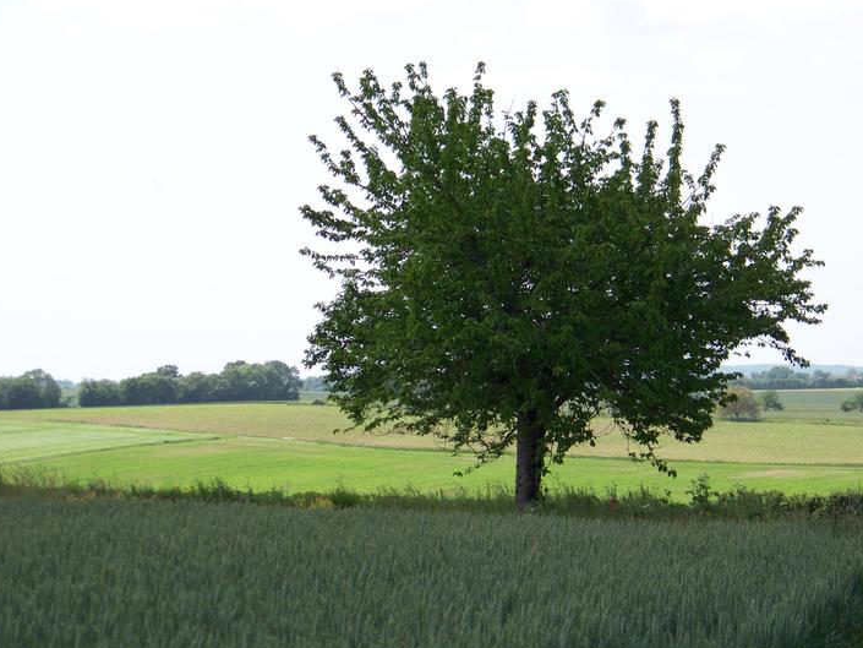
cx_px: 453
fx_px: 3566
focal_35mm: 143
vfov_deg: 10.4
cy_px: 315
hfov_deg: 13.8
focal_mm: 21.1
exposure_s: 1/640
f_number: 3.2
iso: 64
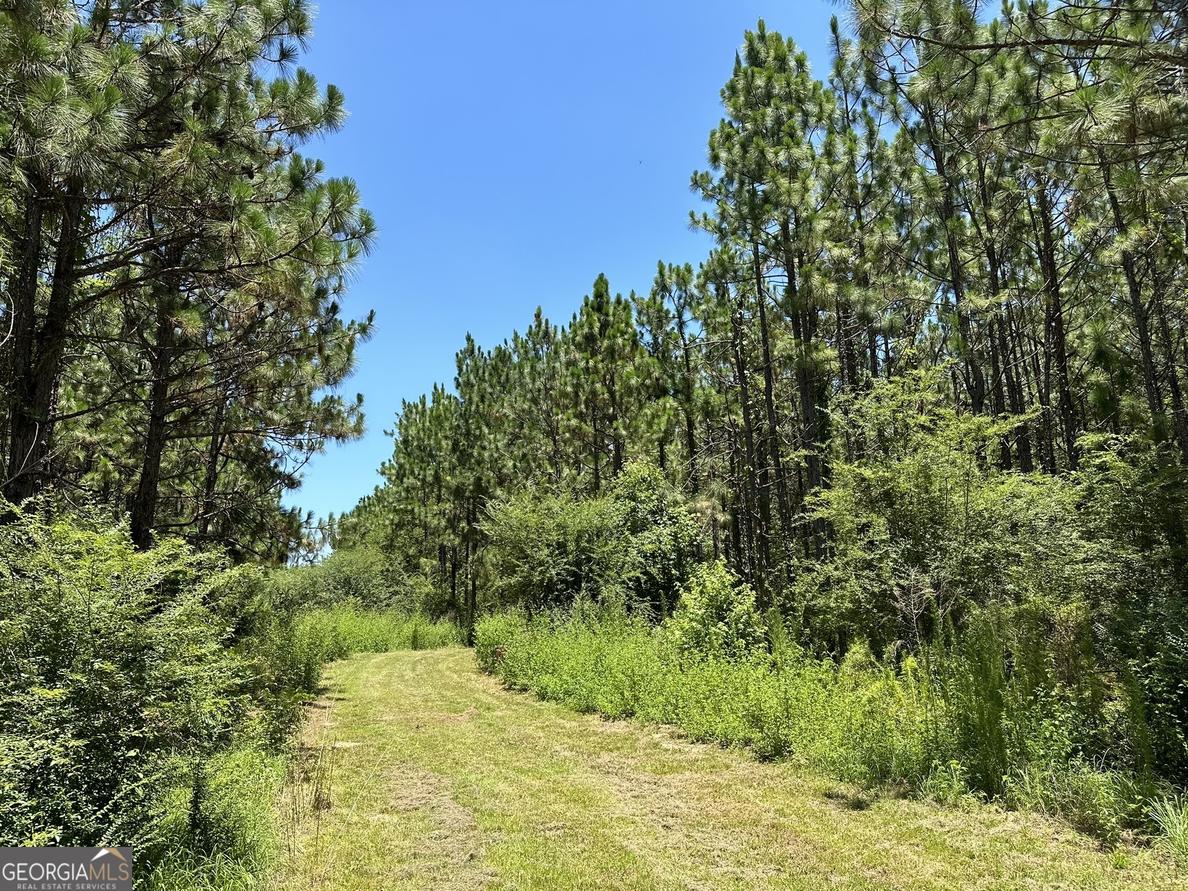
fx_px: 824
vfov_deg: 56.8
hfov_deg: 71.6
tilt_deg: +12.5
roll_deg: +1.9
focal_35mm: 24
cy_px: 446
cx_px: 594
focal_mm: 6.86
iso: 80
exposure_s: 1/2110
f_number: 1.78
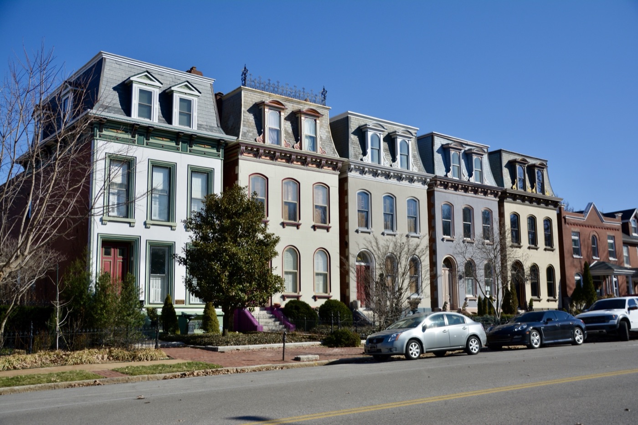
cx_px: 319
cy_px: 212
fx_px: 664
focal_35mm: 38
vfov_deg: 35.5
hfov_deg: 51.3
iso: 180
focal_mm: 25
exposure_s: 1/4000
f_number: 4
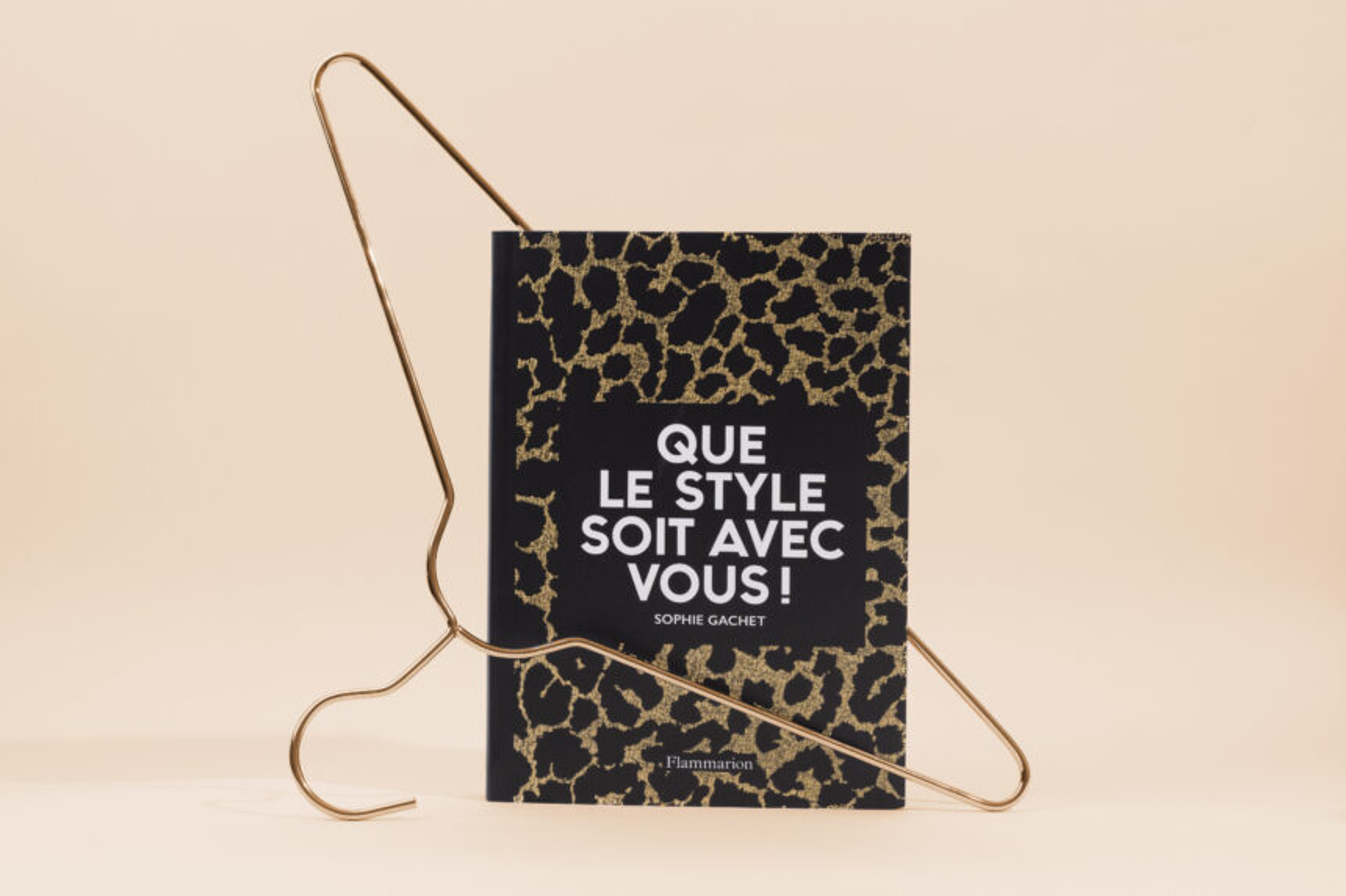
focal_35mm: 75
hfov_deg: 27.0
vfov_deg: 18.2
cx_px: 673
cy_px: 448
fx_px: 2803
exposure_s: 1/60
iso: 500
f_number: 6.3
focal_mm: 50
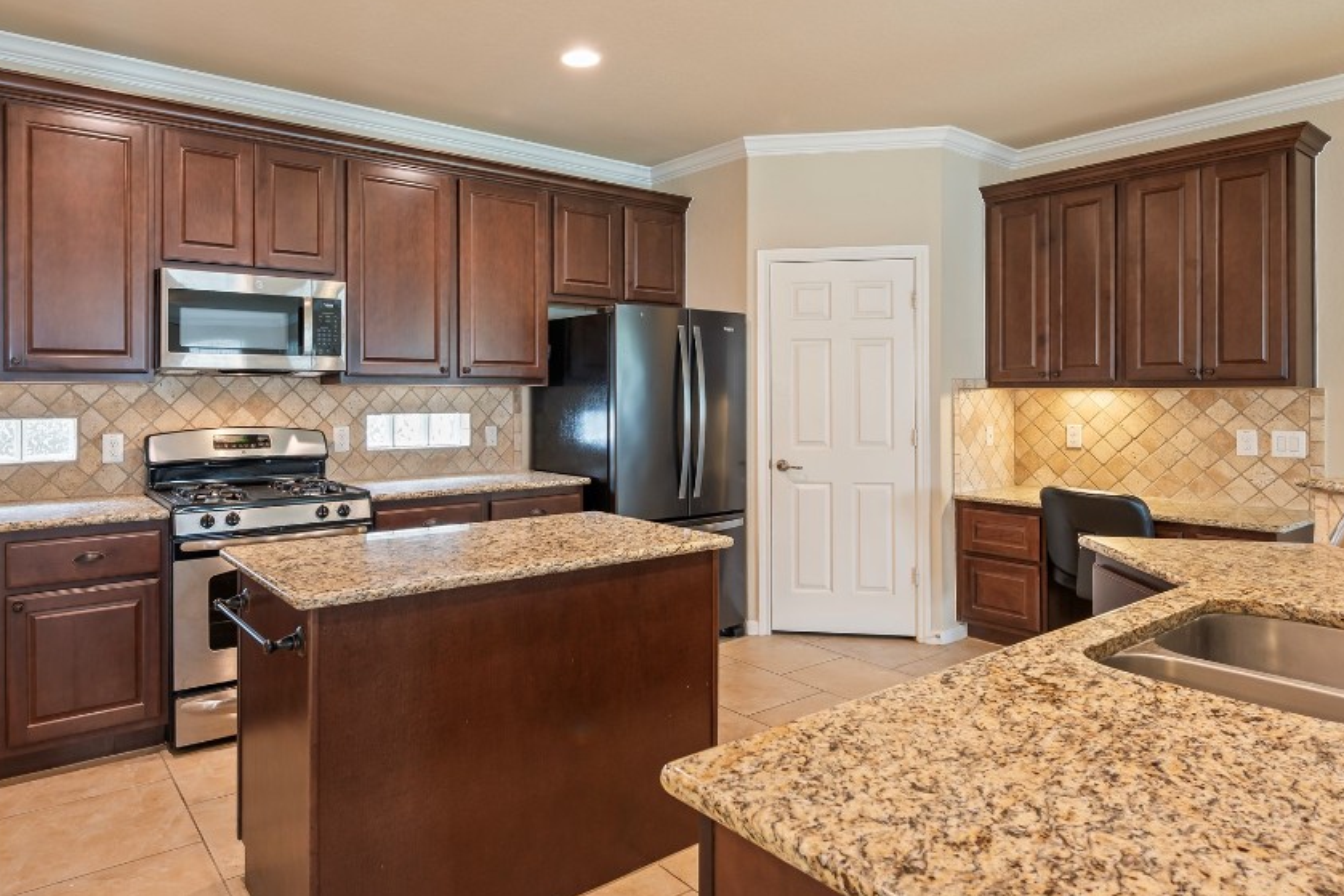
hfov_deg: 78.1
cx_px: 577
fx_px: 821
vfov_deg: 57.0
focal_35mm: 22
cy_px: 393
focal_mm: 16
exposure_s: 1.3
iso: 100
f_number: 6.3
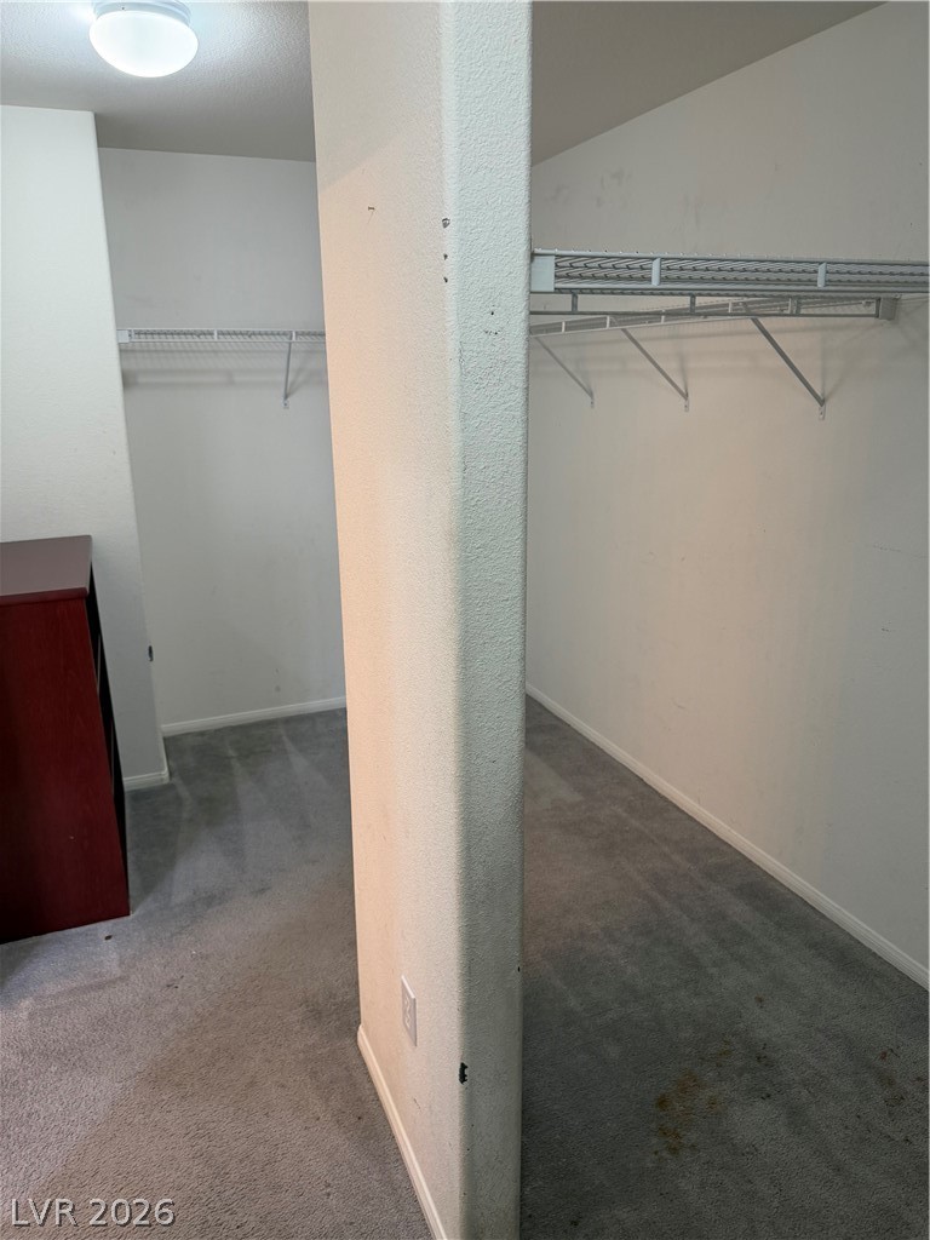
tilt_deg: -14.1
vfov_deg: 71.6
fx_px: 860
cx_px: 465
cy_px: 620
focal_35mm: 24
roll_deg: +0.0
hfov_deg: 56.8
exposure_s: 1/120
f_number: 1.78
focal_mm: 6.76
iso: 160
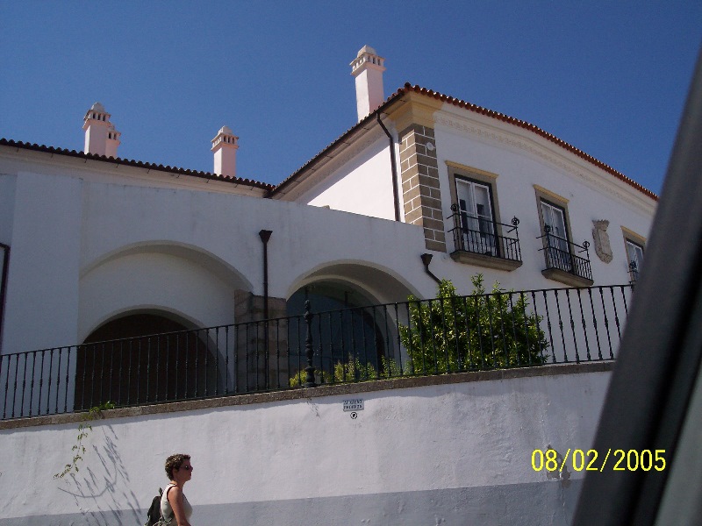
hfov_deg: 49.0
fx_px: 771
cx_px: 351
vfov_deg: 37.7
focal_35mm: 38
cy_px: 263
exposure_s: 1/1000
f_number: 4.8
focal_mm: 8
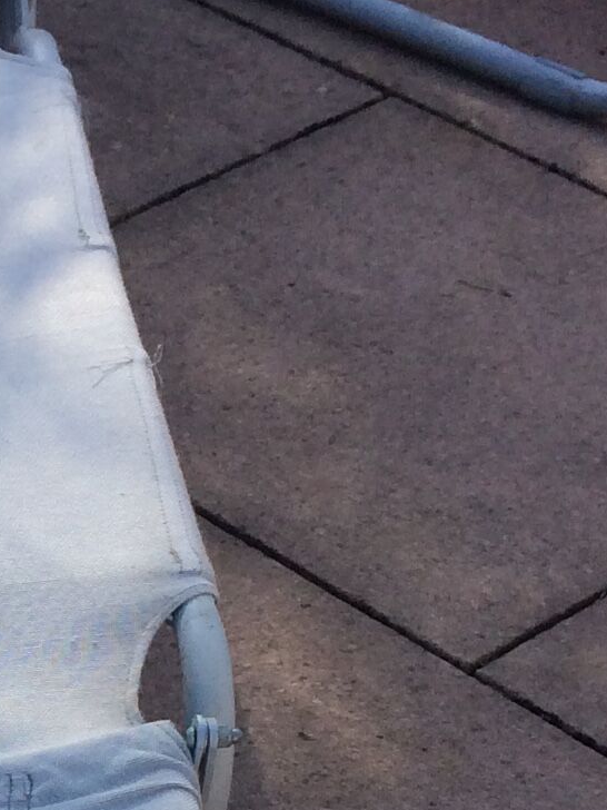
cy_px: 1209
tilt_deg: -50.1
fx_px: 3039
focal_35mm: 130
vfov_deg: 14.2
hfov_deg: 10.4
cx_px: -639
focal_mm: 4.15
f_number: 2.2
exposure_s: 1/1140
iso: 32
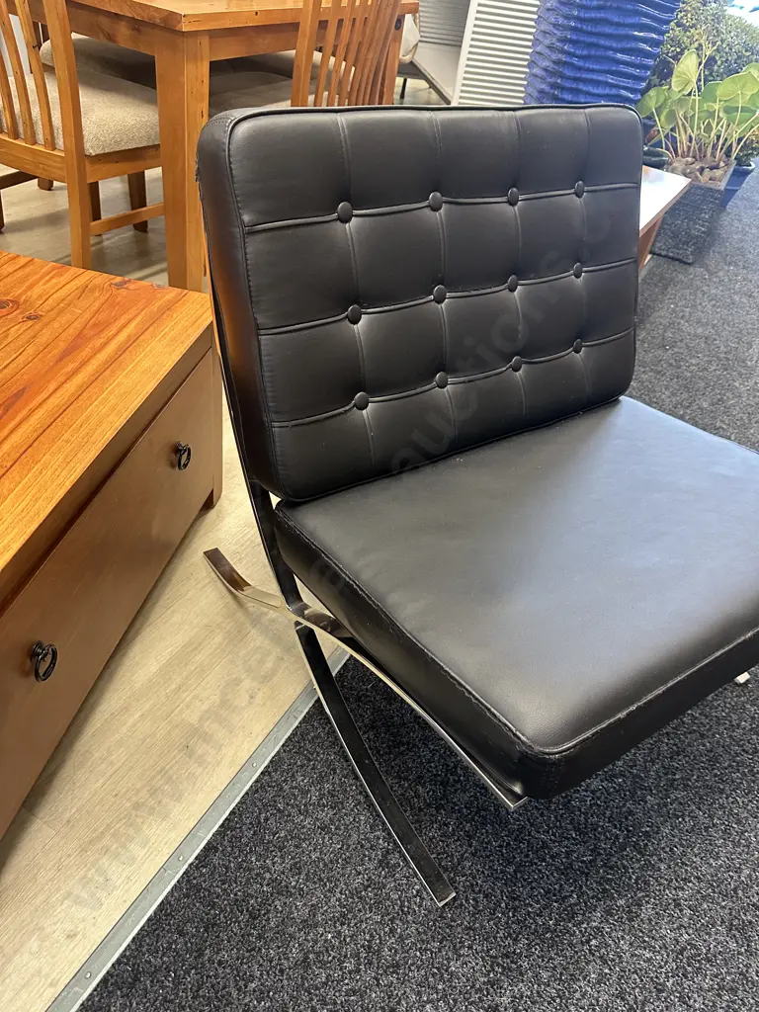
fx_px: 702
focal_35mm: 24
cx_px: 380
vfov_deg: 71.6
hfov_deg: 56.8
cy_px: 506
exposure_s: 1/50
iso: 320
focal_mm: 6.86
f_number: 1.78
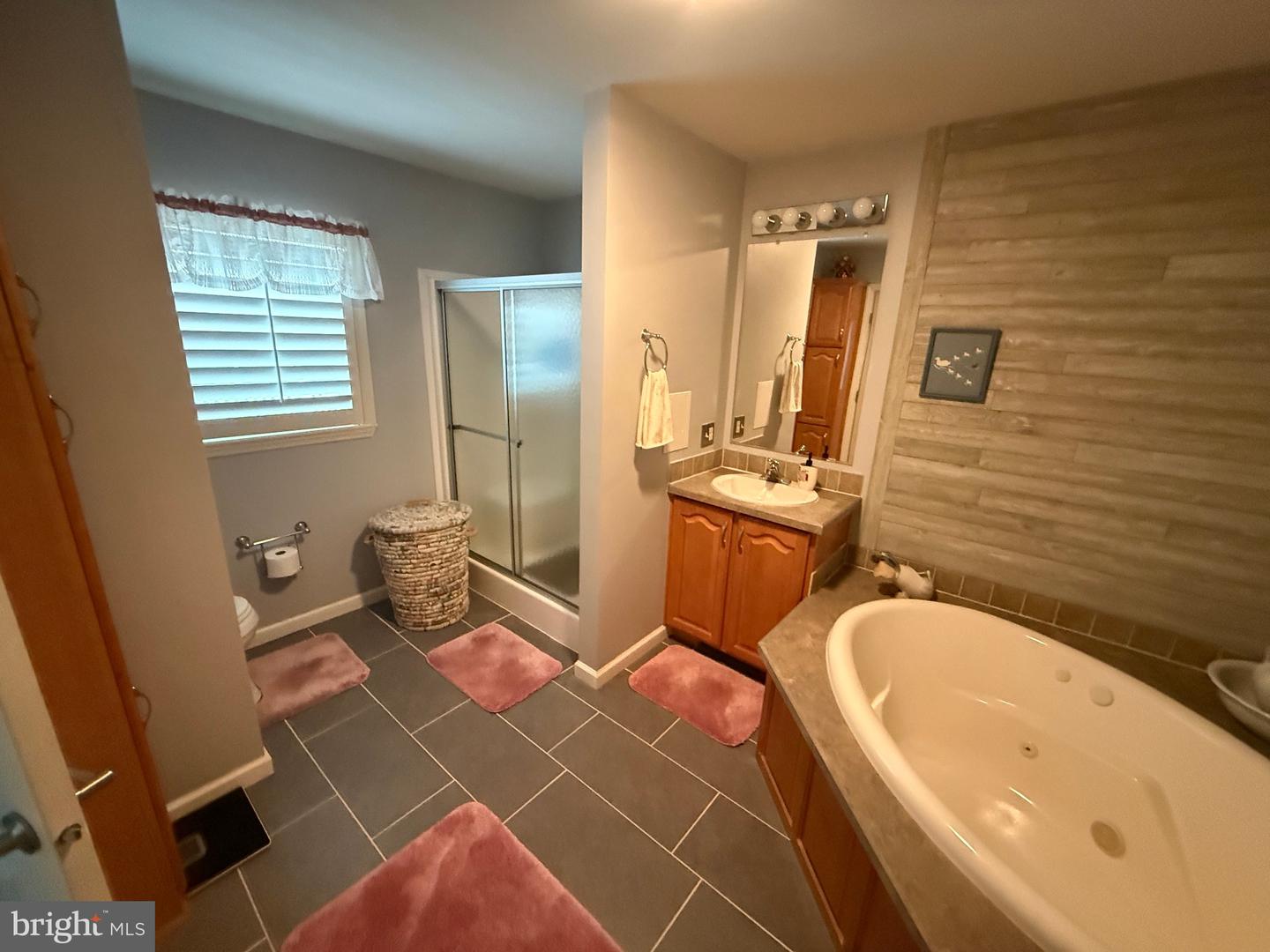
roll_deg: -2.0
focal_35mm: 14
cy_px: 476
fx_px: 514
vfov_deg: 85.7
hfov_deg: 102.1
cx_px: 635
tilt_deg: -15.3
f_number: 2.2
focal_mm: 2.22
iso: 1250
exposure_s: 1/60
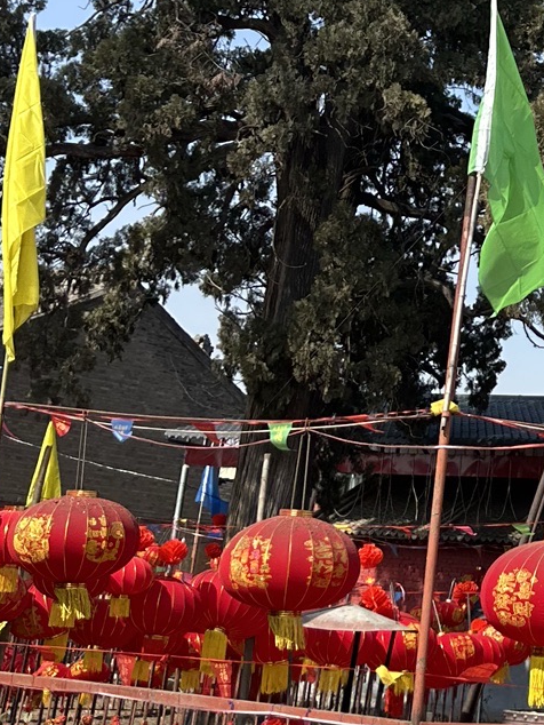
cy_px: 160
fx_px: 1717
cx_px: 714
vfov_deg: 23.5
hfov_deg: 16.9
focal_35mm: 82
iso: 50
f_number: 1.5
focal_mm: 5.7
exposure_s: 1/2513
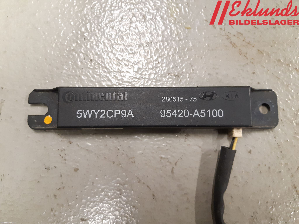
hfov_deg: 67.3
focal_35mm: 26
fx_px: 225
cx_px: 150
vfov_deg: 53.1
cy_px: 112
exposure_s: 1/50
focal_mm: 3.93
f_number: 1.7
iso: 250
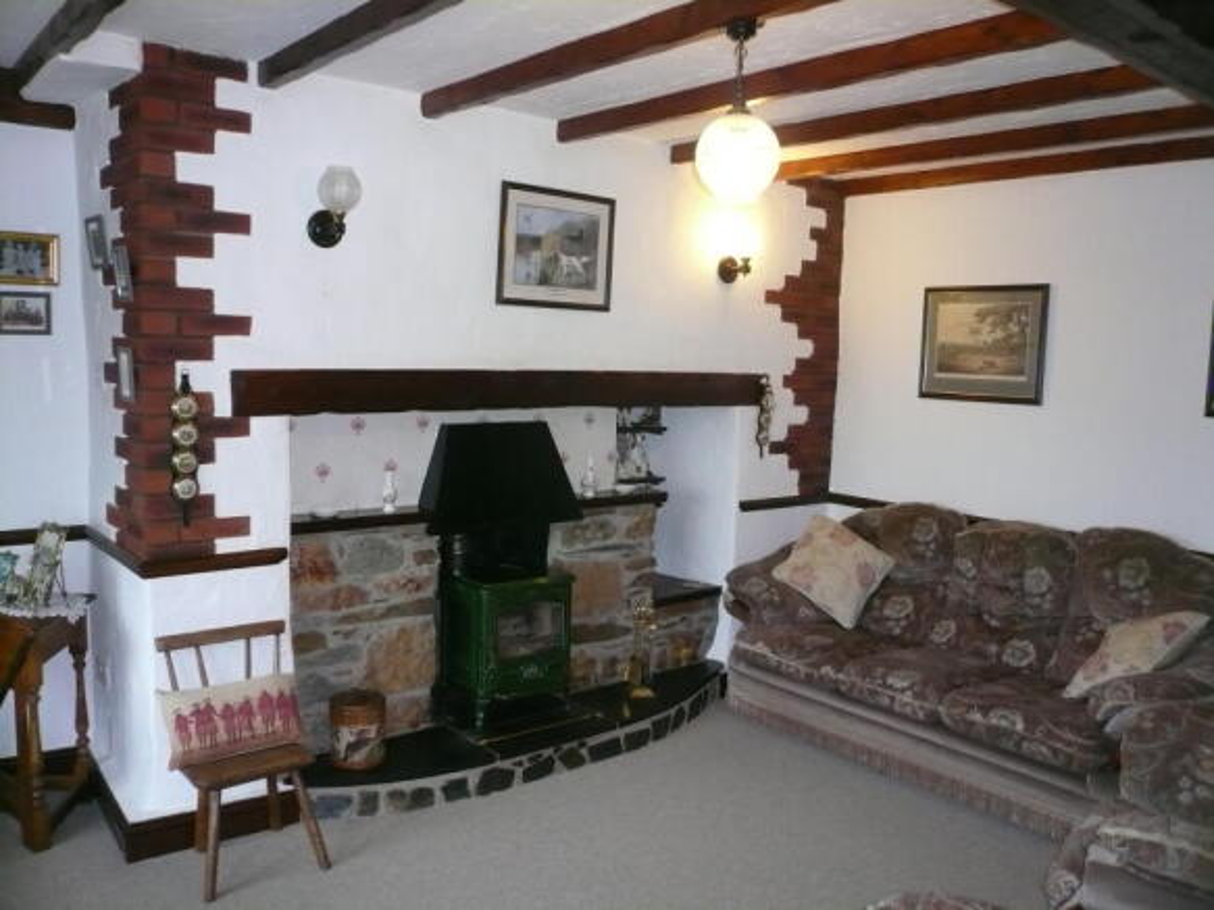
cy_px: 455
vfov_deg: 49.7
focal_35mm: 28
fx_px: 982
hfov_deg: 63.5
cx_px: 607
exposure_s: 1/30
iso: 250
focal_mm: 4.6
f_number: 2.8
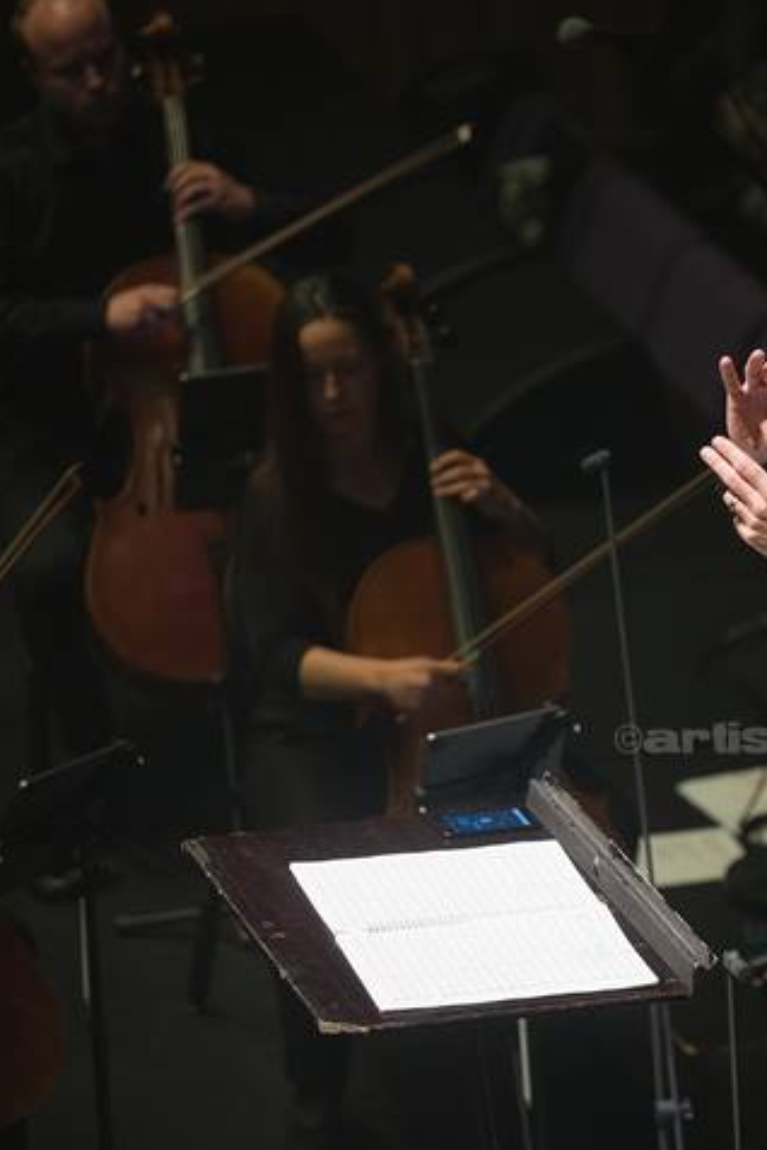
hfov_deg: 5.5
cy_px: 574
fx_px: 7957
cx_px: 651
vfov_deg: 8.3
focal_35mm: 249
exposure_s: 1/800
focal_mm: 165
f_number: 2.8
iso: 2000
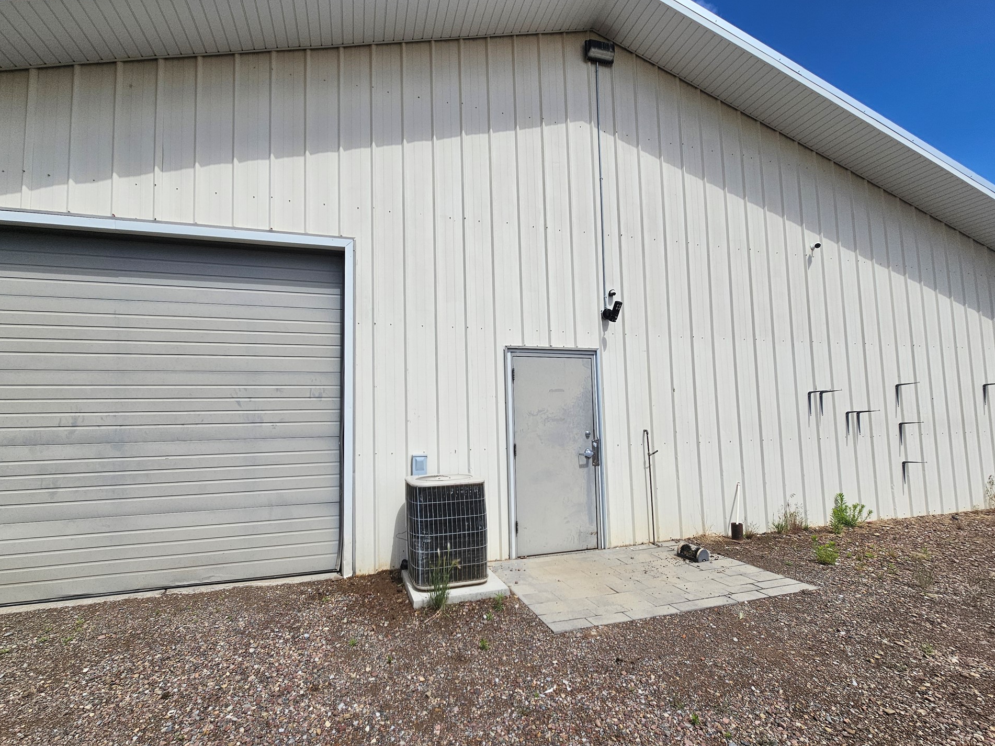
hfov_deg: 101.9
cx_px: 464
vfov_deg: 85.6
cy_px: 388
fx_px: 402
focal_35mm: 14
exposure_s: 1/4873
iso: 50
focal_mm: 2.2
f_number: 2.2
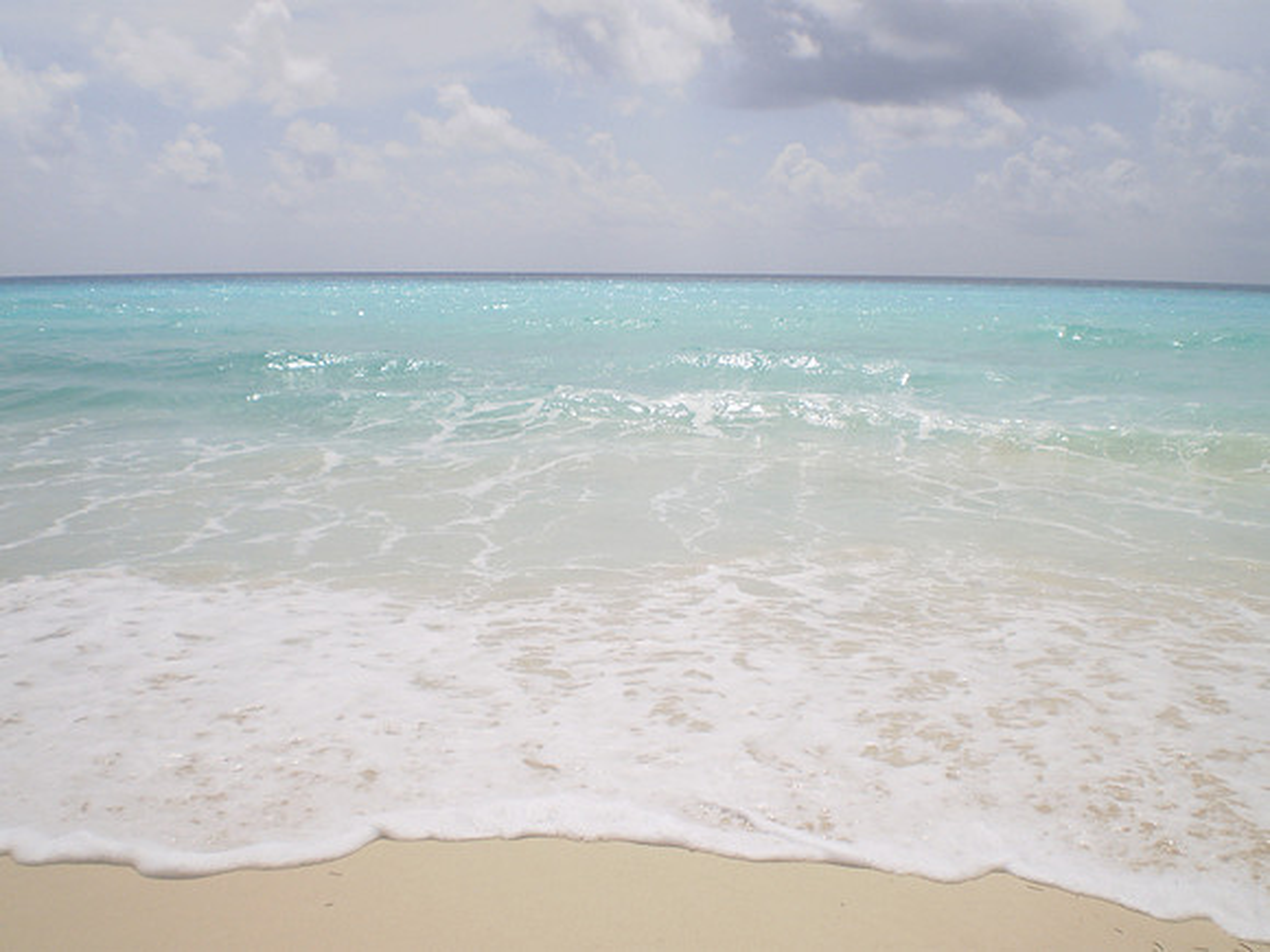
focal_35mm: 36
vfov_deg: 39.7
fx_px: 1321
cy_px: 476
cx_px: 635
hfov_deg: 51.4
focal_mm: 6.3
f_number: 4.6
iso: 64
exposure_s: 1/2000
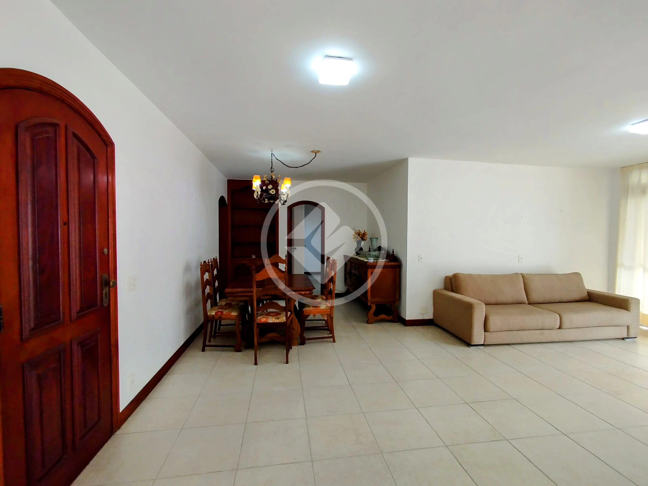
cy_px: 243
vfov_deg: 81.7
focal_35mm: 15
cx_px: 324
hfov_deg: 98.2
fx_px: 281
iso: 100
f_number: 2.2
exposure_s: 1/40
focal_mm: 1.65
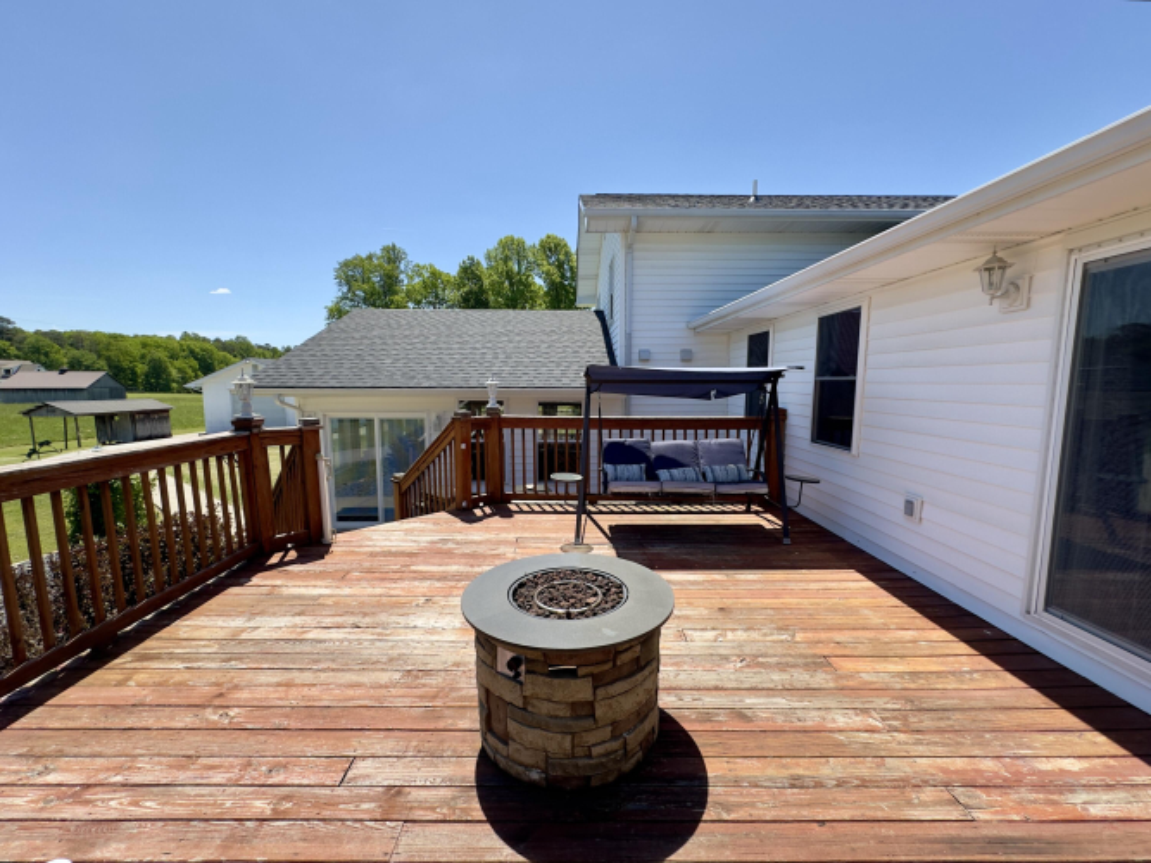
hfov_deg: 102.1
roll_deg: +1.5
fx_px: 465
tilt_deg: -6.0
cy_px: 432
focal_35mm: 14
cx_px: 576
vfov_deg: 85.7
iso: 50
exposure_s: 1/1221
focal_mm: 2.22
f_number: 2.2
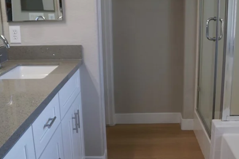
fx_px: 305
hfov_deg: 42.3
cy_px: 84
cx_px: 153
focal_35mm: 46
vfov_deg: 29.3
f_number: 4
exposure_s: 1/160
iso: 400
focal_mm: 18
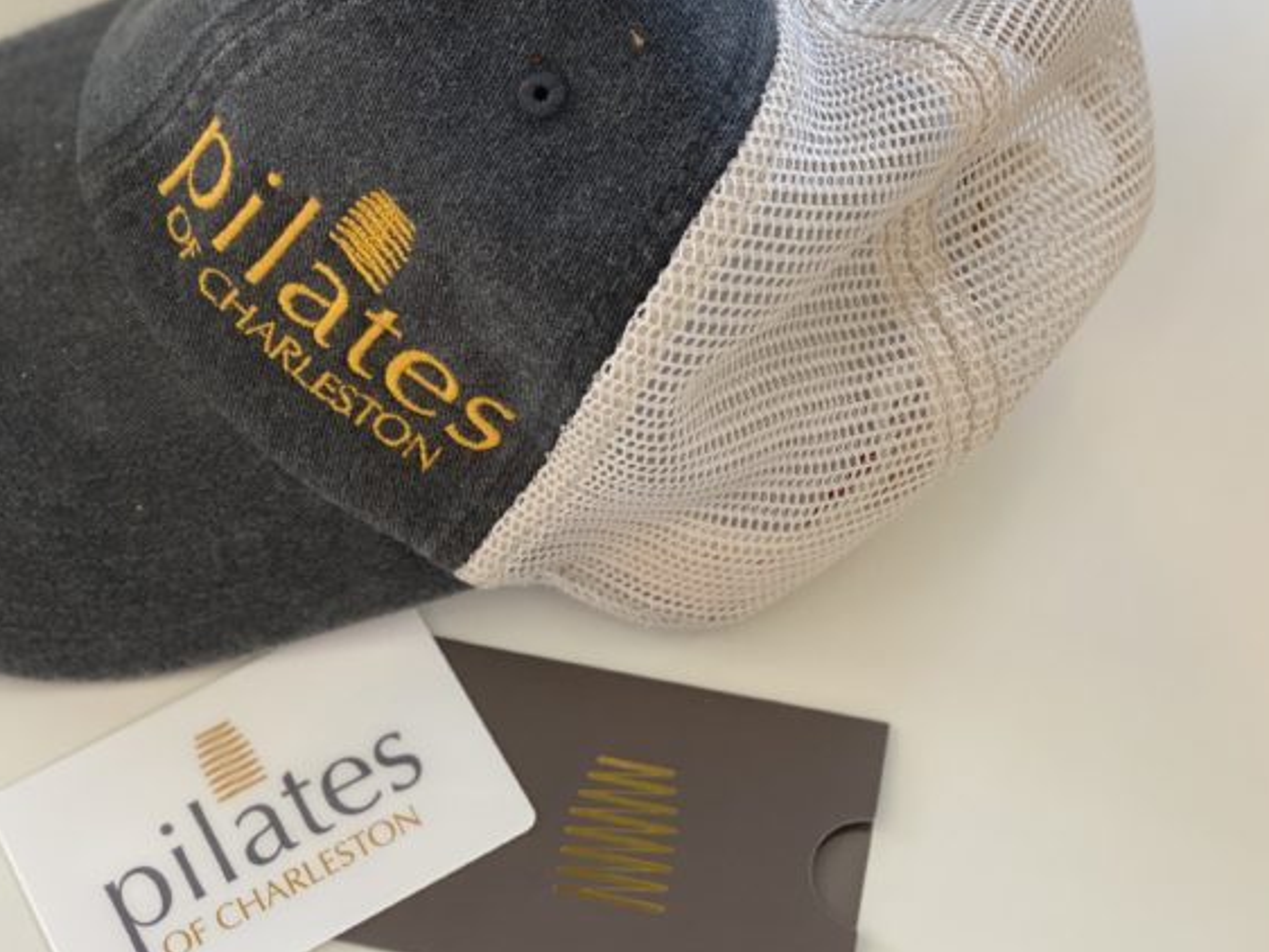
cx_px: 542
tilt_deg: -62.7
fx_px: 2604
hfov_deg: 27.4
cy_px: 451
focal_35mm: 71
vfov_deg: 20.7
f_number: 2
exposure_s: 1/40
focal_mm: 6
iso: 125
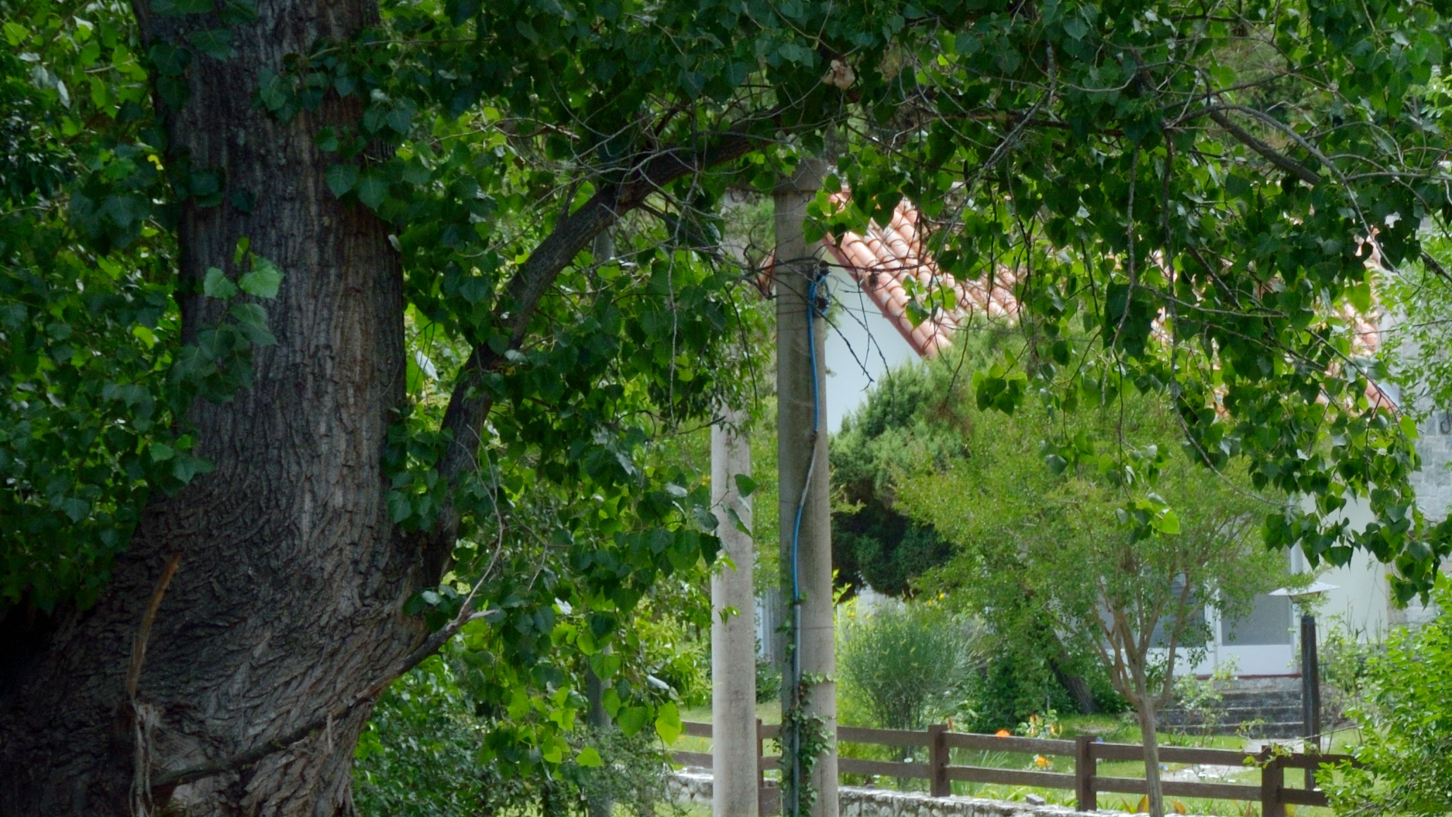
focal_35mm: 300
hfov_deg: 7.2
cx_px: 1033
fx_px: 11550
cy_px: 620
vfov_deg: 4.0
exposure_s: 1/640
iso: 200
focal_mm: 80
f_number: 6.3
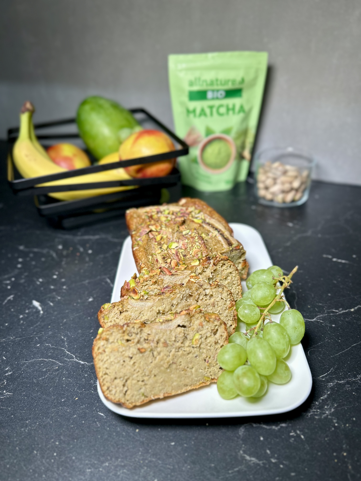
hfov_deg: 53.1
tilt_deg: -33.7
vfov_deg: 67.3
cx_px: 180
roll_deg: +3.0
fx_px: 362
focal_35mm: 26
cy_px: 240
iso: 40
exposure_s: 1/183
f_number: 1.5
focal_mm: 5.7
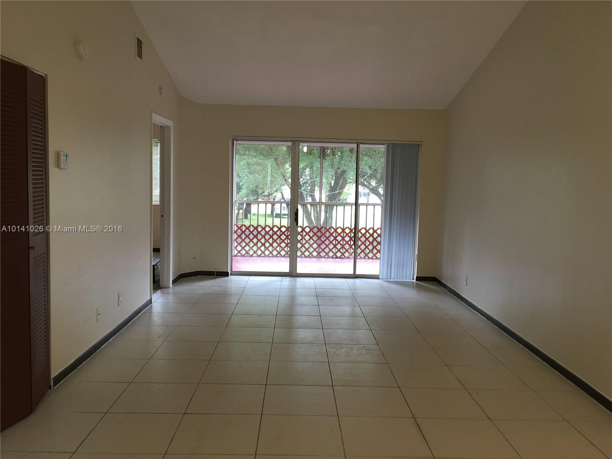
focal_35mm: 29
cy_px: 230
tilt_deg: -4.5
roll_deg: -1.6
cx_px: 306
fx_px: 513
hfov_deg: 61.7
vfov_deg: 48.2
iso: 40
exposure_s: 1/15
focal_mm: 4.15
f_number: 2.2
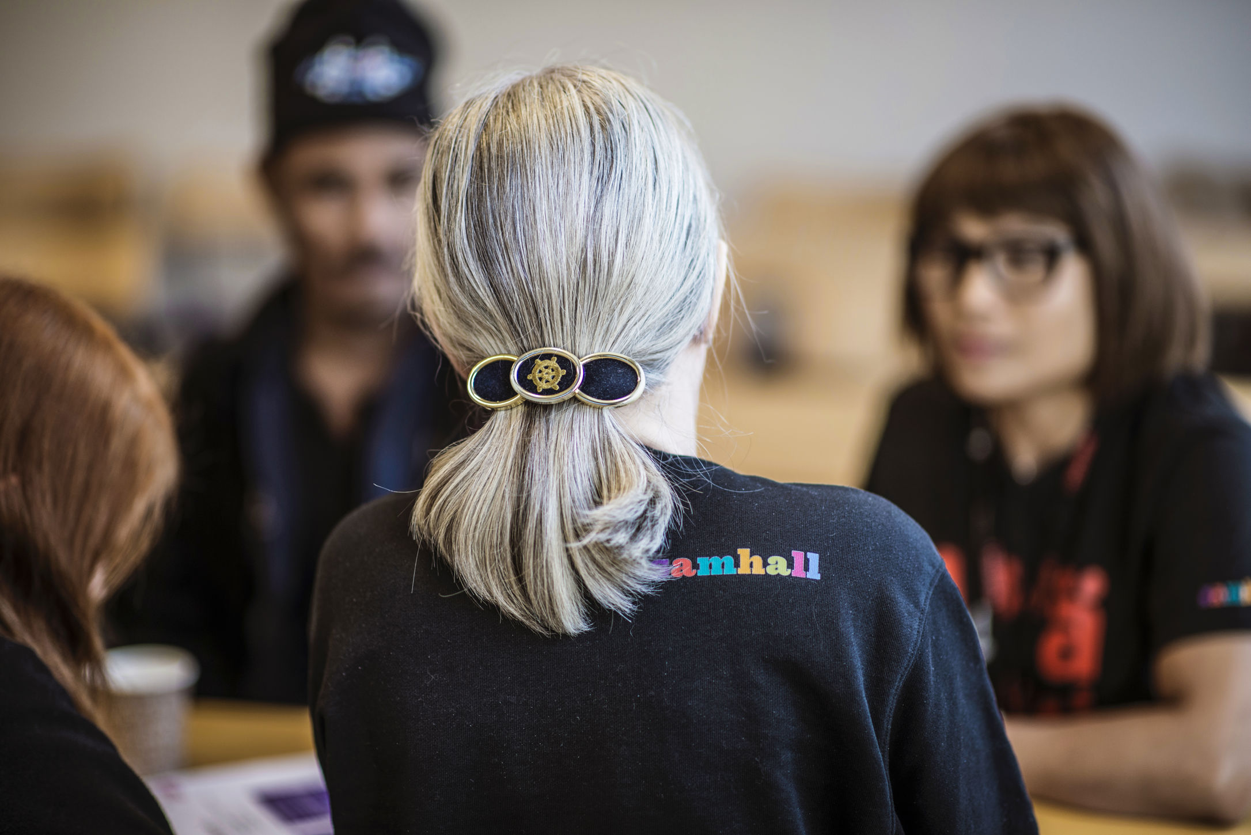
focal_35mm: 85
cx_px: 626
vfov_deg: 16.1
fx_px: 2955
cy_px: 418
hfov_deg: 23.9
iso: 250
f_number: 1.4
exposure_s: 1/400
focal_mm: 85
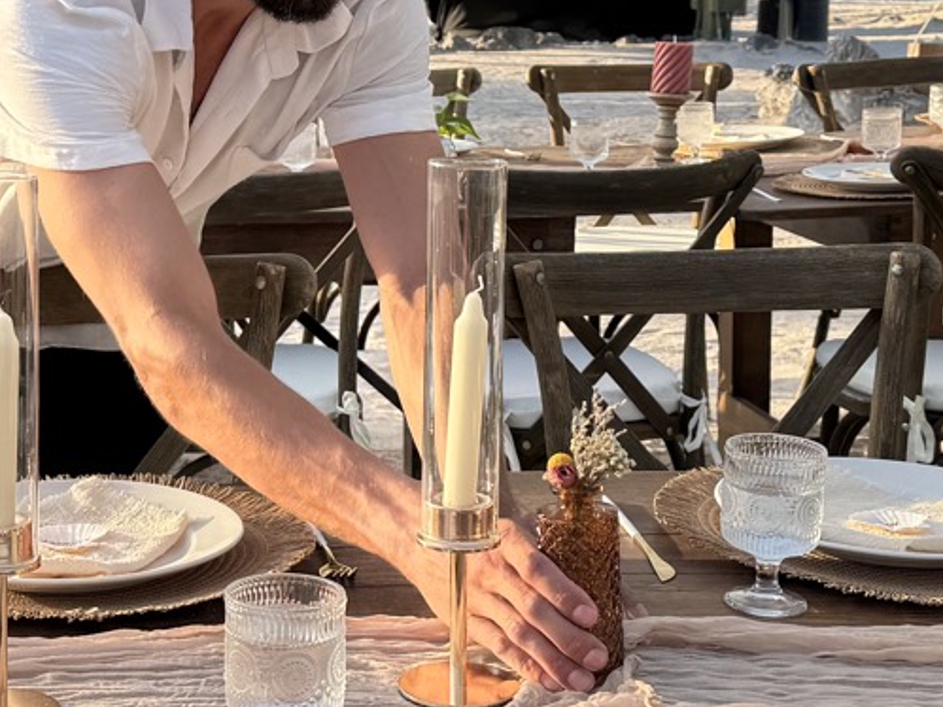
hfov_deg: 25.1
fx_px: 2097
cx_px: 242
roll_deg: -0.5
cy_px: 282
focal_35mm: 77
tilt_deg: -13.5
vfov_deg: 19.1
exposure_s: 1/938
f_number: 1.78
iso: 80
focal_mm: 6.76
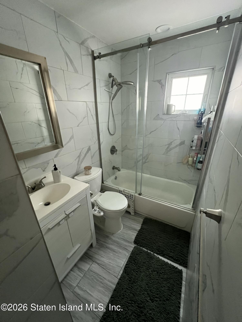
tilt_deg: -21.5
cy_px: 161
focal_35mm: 13
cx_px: 121
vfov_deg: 106.2
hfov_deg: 89.9
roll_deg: +1.3
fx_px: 121
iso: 800
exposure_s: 1/60
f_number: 1.8
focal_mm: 1.57
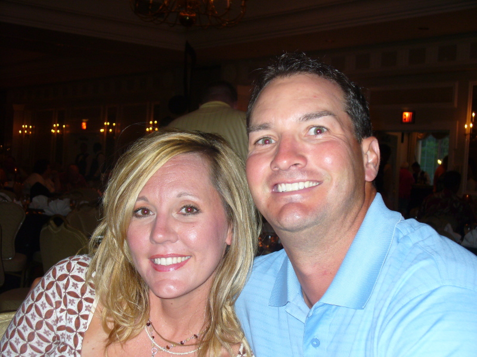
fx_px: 827
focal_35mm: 60
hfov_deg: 32.2
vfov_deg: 24.4
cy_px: 178
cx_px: 238
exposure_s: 1/30
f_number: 3.1
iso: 100
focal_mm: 9.9
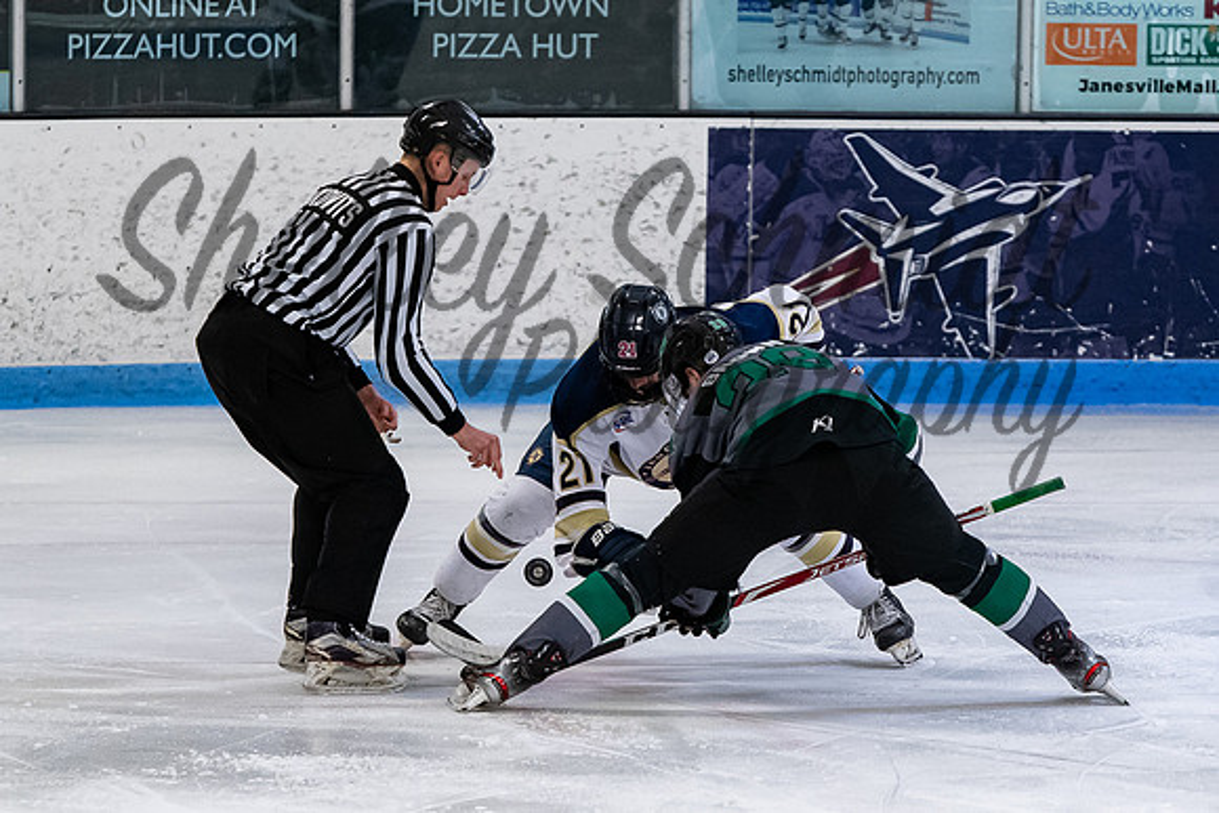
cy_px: 379
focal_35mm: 371
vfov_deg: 3.7
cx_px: 638
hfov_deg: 5.5
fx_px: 12576
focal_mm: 170
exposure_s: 1/800
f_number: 3.5
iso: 2200
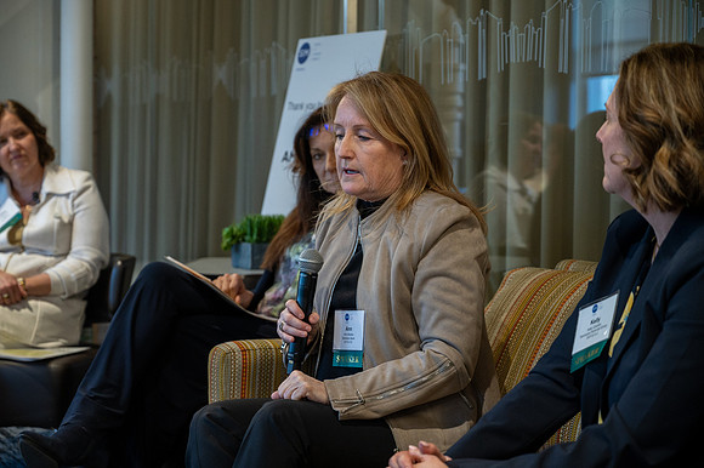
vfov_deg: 19.4
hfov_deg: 28.9
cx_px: 352
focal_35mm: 70
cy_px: 234
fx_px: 1368
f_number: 4
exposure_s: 1/50
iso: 1600
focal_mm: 70
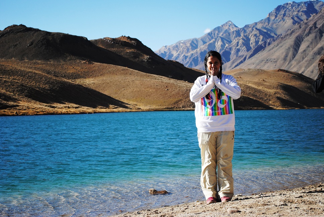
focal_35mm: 68
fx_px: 608
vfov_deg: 20.2
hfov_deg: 29.8
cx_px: 162
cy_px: 108
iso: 200
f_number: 5.3
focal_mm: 45
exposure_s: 1/800
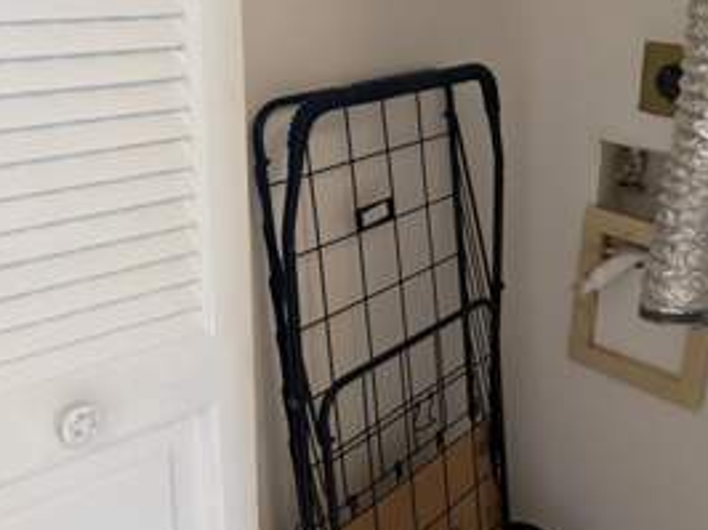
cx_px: 500
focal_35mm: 47
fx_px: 960
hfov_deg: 39.7
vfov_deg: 30.8
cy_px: 217
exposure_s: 1/60
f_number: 1.6
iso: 500
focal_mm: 5.96
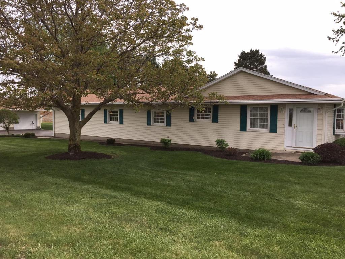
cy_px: 130
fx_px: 289
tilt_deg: -4.3
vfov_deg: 48.2
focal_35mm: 29
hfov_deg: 61.7
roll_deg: +0.5
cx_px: 172
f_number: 2.2
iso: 40
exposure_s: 1/1130
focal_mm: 4.15
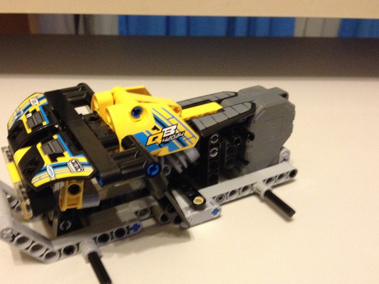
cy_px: 160
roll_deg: -0.8
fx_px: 449
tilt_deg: -29.0
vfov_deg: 35.1
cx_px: 175
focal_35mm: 41
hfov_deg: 45.7
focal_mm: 4.28
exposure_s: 1/15
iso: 500
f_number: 2.4
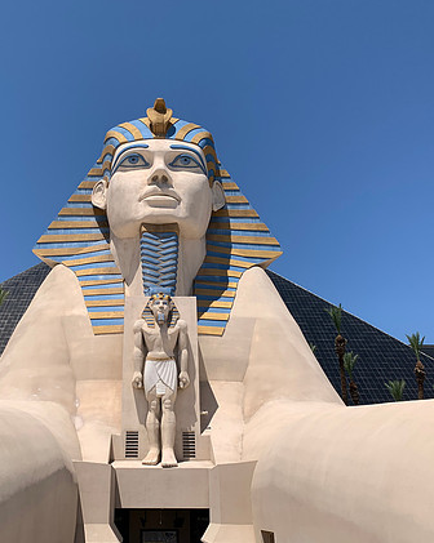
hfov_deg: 41.8
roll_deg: +0.0
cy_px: 266
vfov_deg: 51.6
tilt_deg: +22.2
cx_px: 158
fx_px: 563
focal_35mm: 35
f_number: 1.8
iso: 25
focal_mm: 4.25
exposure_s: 1/3788
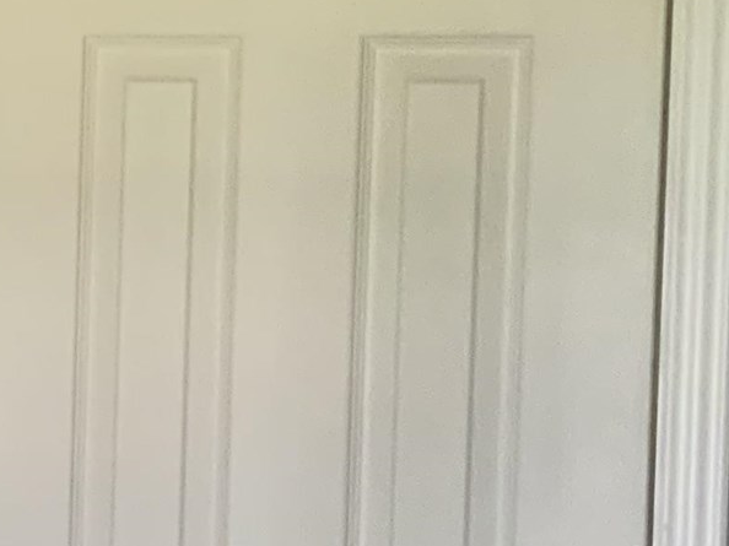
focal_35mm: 150
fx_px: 3158
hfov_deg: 12.6
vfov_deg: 9.9
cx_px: -331
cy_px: 339
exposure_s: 1/60
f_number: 1.8
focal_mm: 3
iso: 250
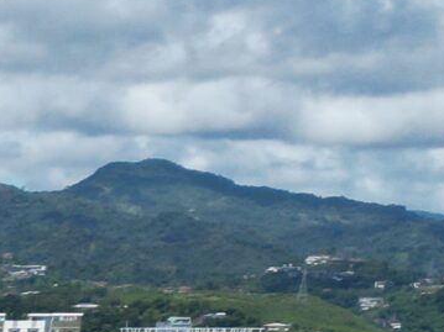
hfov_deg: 8.4
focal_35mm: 171
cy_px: 840
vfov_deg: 7.9
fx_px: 2193
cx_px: -1132
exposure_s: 1/5000
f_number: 1.7
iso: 140
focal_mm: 6.72
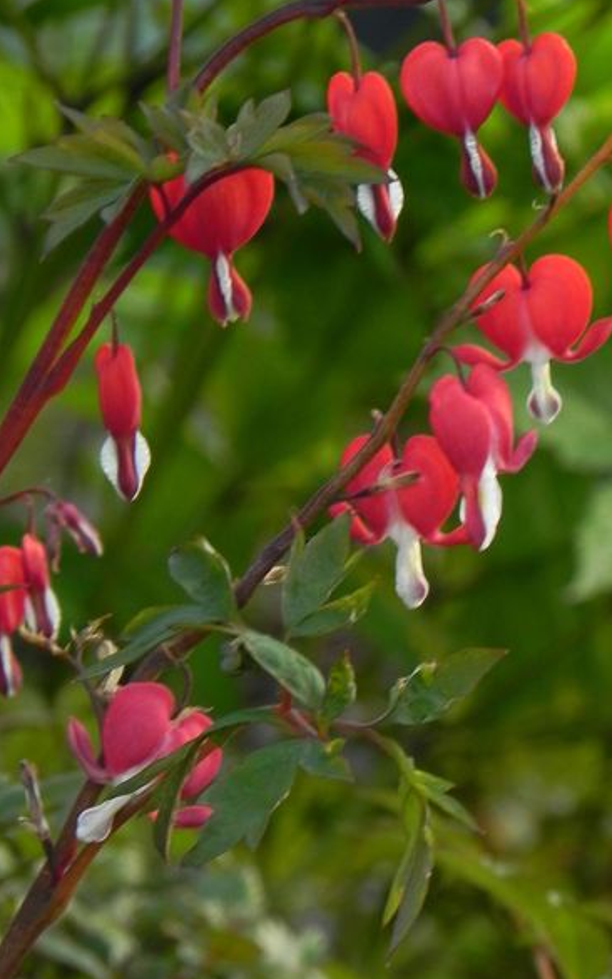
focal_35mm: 421
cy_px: 411
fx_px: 11240
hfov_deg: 3.1
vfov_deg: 5.0
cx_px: 311
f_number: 5
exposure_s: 1/15
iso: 160
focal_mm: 51.8
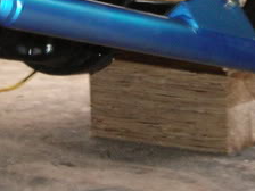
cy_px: -63
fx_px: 1282
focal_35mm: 174
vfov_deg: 8.4
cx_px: 143
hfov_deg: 11.4
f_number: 3.2
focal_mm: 6.3
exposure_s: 1/4.6
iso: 200
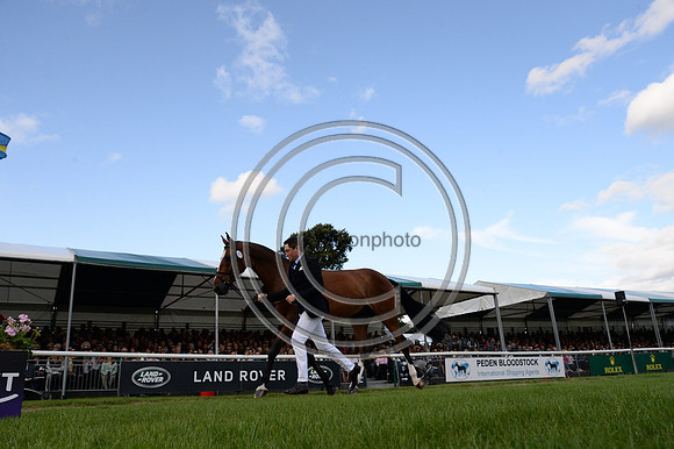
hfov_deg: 63.7
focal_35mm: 29
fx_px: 543
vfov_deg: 44.9
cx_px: 337
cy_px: 224
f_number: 8
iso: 1600
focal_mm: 29
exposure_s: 1/2500
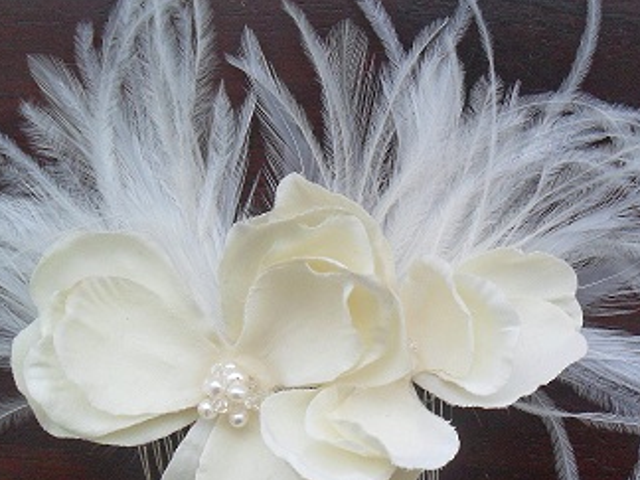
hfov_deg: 35.5
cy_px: 327
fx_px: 998
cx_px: 326
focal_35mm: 54
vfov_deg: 26.8
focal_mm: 6.3
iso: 200
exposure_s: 1/45
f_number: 3
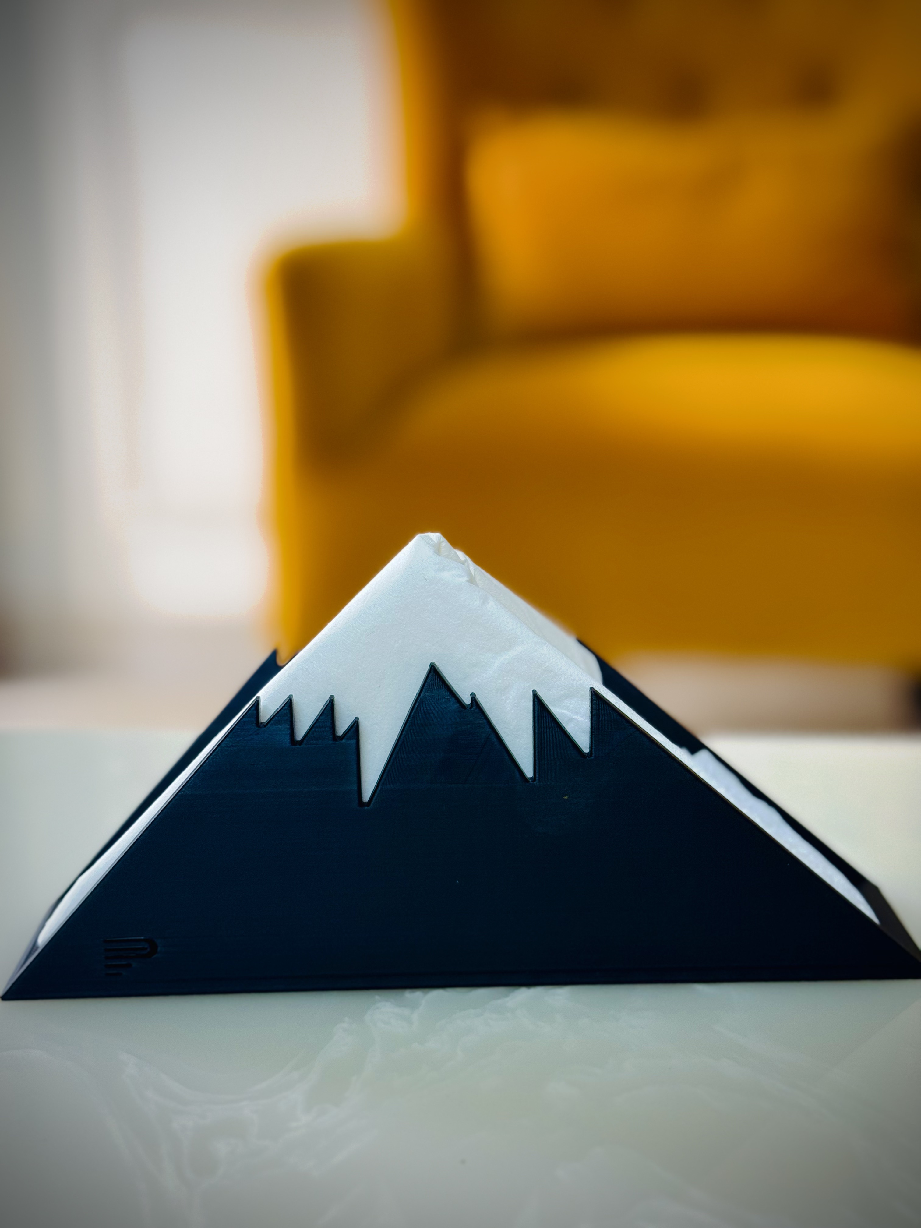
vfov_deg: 39.7
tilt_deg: -13.1
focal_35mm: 48
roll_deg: +1.7
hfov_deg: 30.3
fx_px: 1703
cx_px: 460
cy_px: 614
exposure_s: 1/50
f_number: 1.78
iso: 160
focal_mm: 6.76
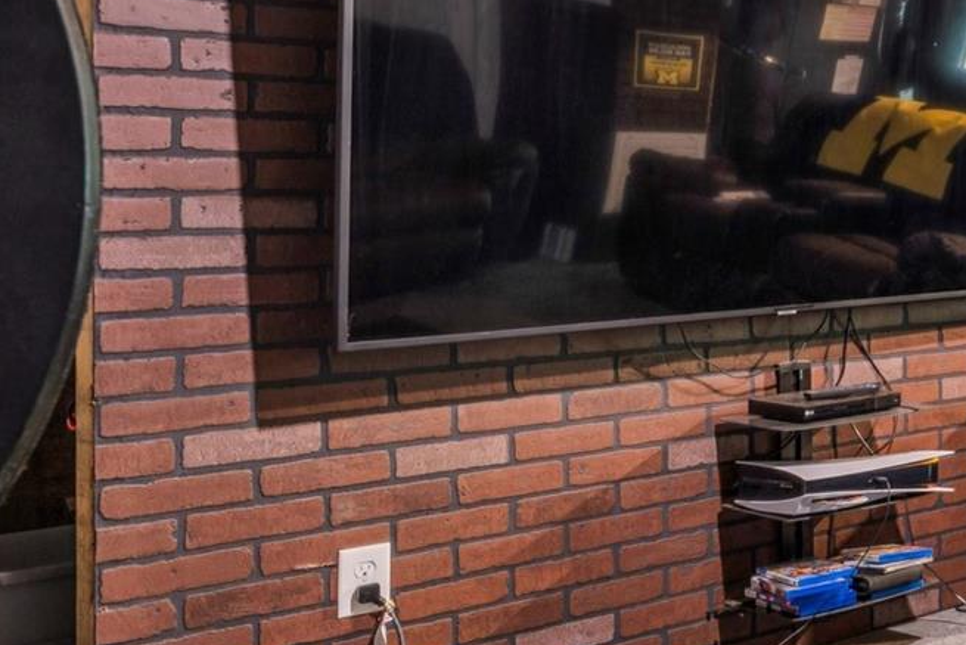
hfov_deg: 26.5
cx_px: 1475
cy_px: 204
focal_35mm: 52
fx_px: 1401
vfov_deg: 25.7
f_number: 13
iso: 100
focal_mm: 16.7
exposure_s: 8
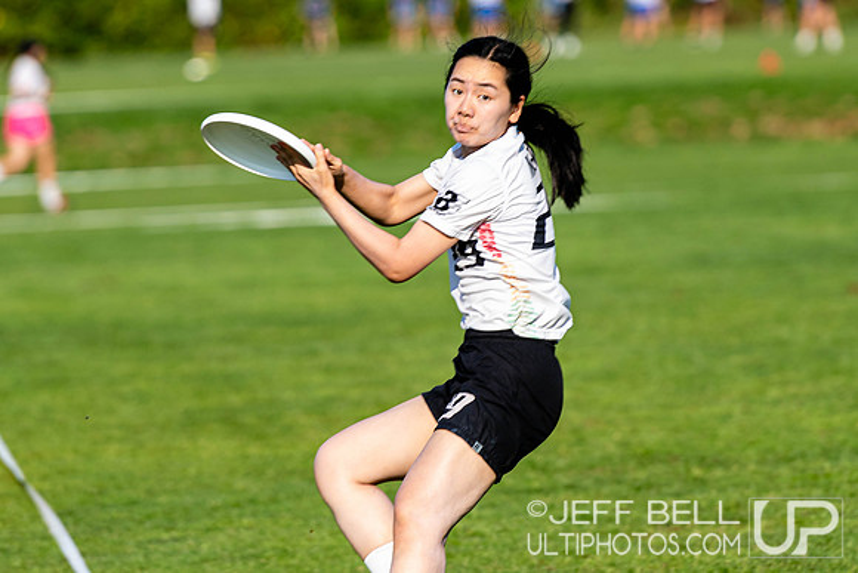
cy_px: 168
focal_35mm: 424
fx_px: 10118
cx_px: 429
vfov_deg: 3.2
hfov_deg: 4.9
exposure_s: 1/1000
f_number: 3.2
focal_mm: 200
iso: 100
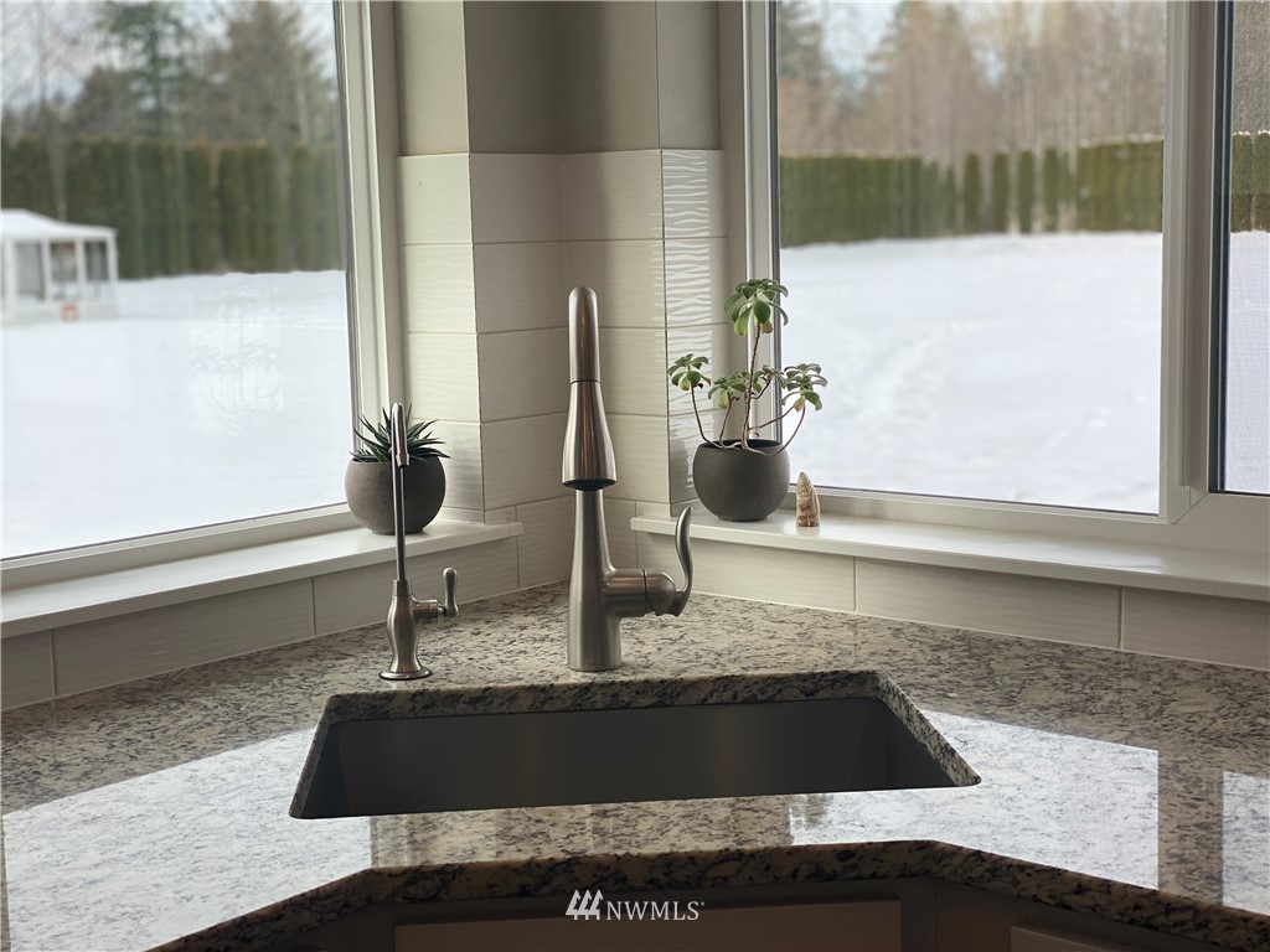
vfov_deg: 28.0
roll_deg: +1.0
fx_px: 1908
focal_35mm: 52
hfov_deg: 36.8
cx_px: 635
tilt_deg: -5.9
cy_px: 476
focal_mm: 6
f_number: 2
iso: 20
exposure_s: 1/413
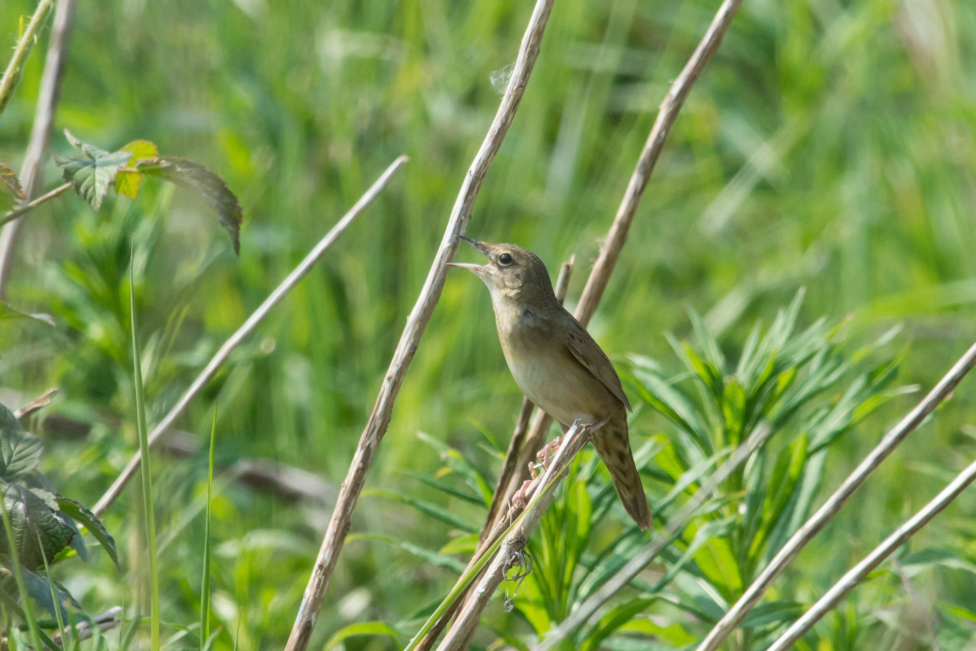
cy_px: 326
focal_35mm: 630
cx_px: 488
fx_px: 17079
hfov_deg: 3.3
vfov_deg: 2.2
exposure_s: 1/640
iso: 400
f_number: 11
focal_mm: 420
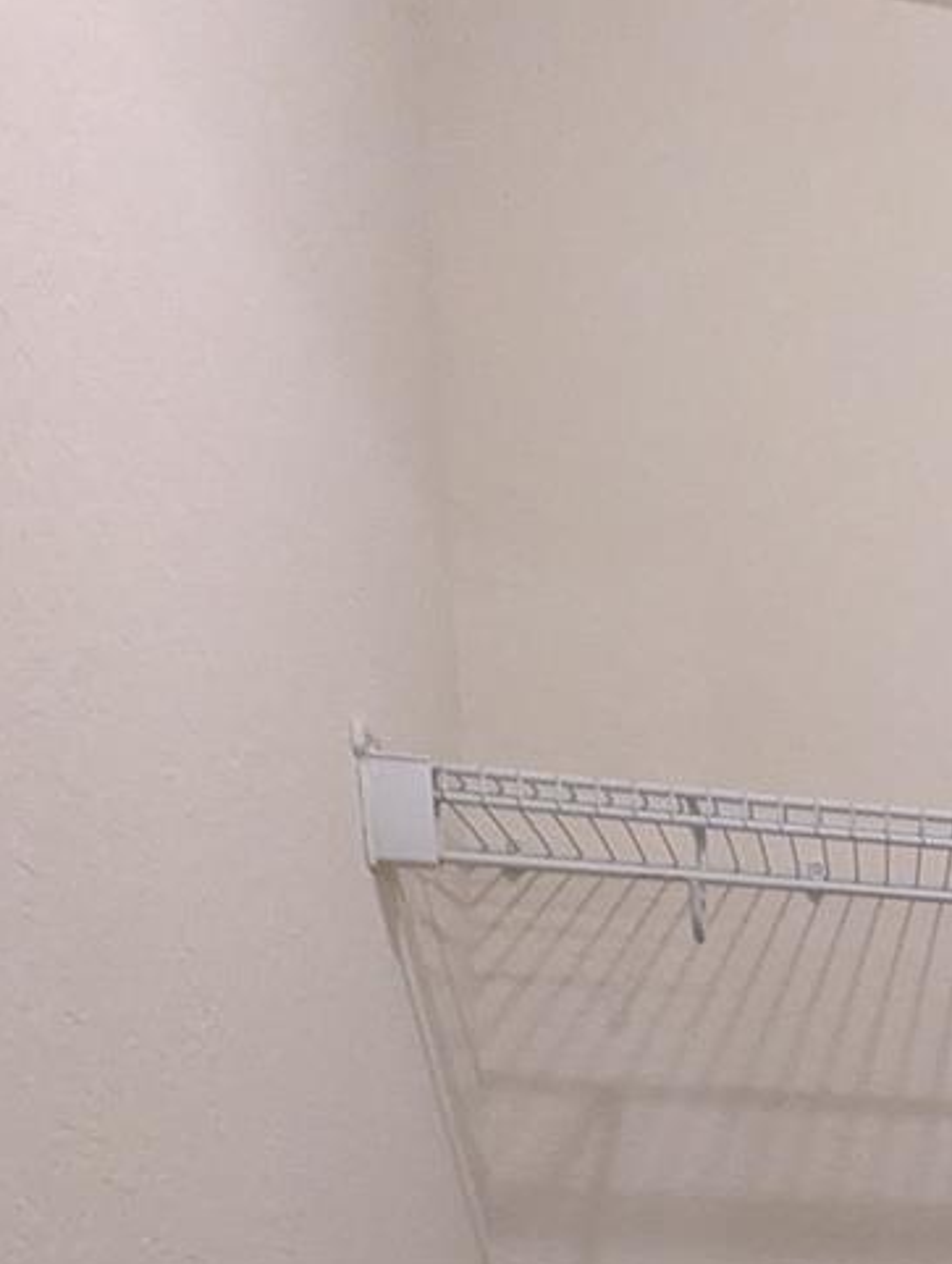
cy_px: 1741
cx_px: 1383
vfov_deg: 28.7
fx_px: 1865
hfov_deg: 23.5
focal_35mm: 51
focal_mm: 2.35
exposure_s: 1/60
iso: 467
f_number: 2.2
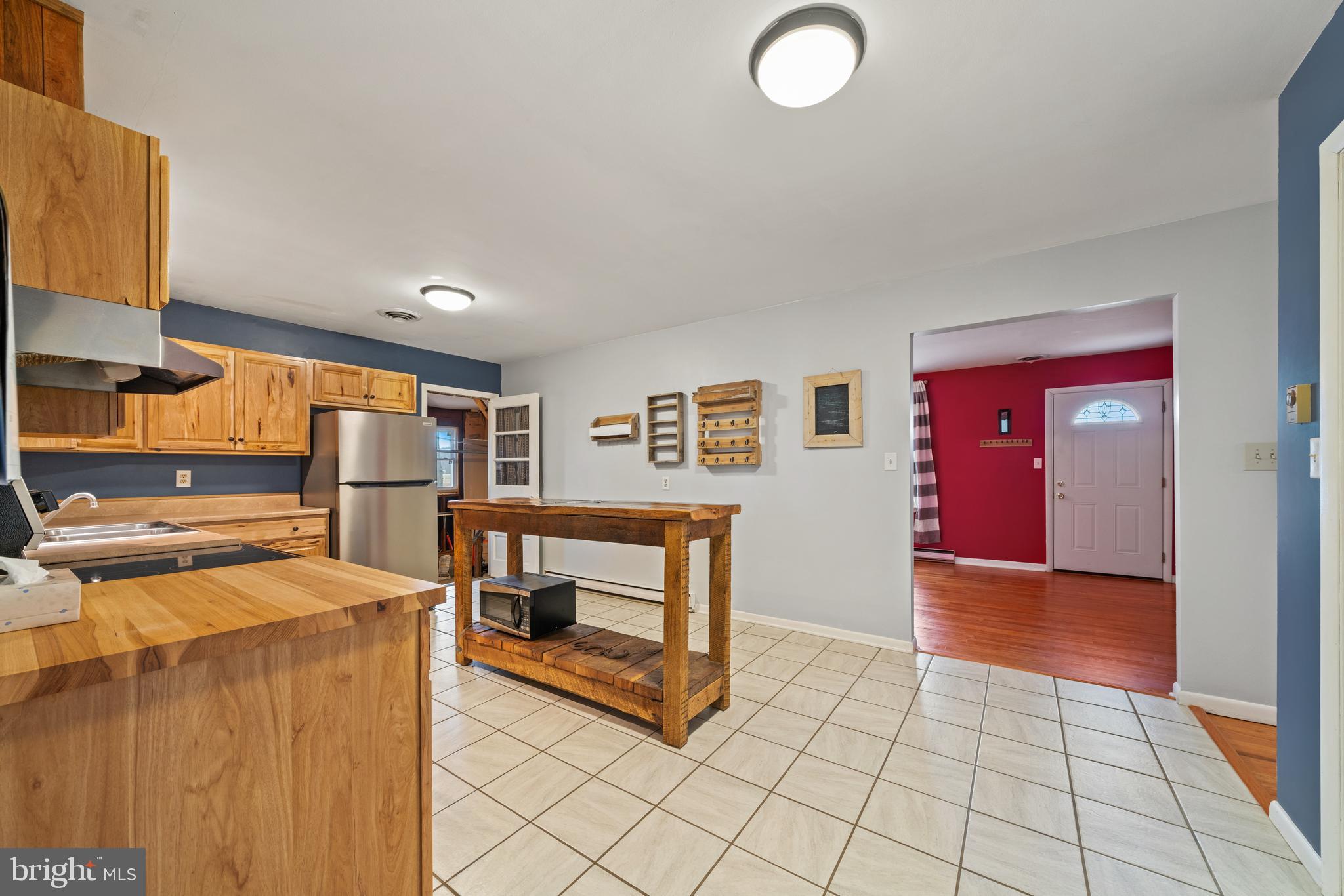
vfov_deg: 90.0
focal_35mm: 12
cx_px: 672
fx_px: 448
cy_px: 448
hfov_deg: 112.6
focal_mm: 12
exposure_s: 1/1.67
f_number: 8
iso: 500
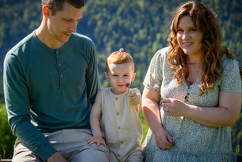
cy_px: 77
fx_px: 598
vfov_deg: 15.4
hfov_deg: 22.9
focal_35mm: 89
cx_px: 118
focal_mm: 82
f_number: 5
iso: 100
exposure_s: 1/400
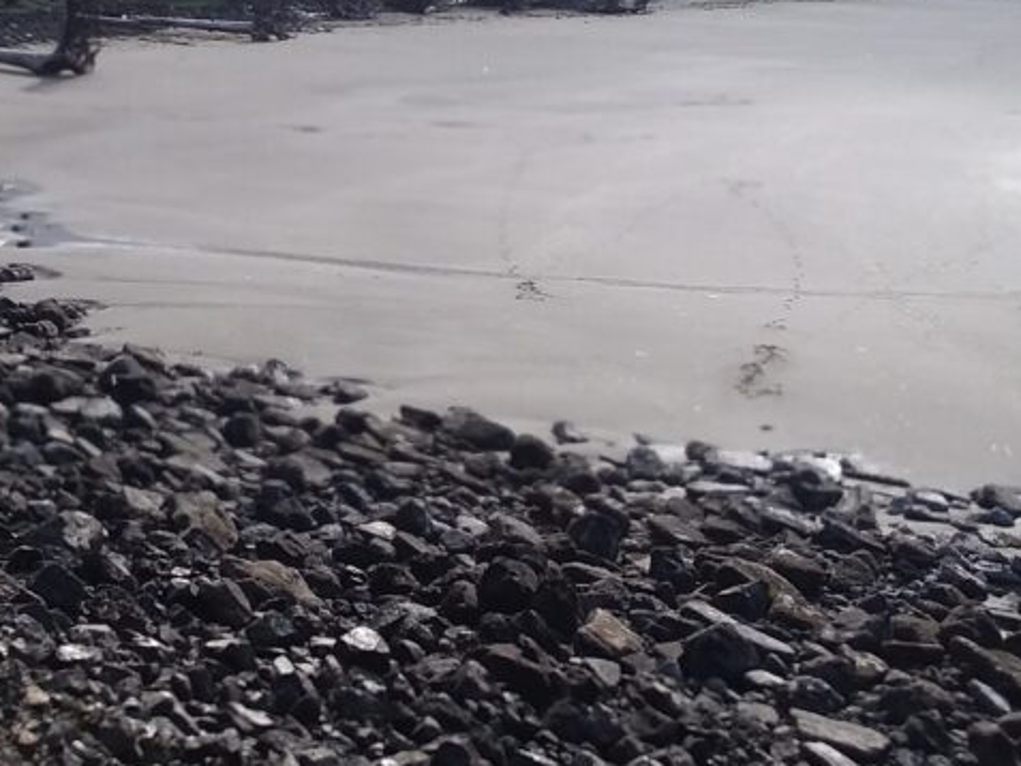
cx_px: 413
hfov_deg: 33.1
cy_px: 362
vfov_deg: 25.2
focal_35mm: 58
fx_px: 1711
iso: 50
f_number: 1.9
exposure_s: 1/1969
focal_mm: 2.91
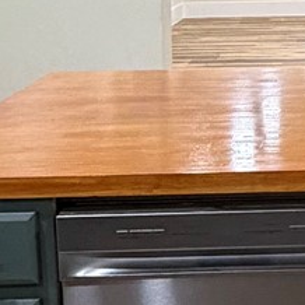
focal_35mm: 109
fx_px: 1087
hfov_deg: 14.8
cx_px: 459
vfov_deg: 15.7
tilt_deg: -5.4
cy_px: -4
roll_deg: +0.9
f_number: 2.2
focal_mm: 2.22
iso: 320
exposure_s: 1/60
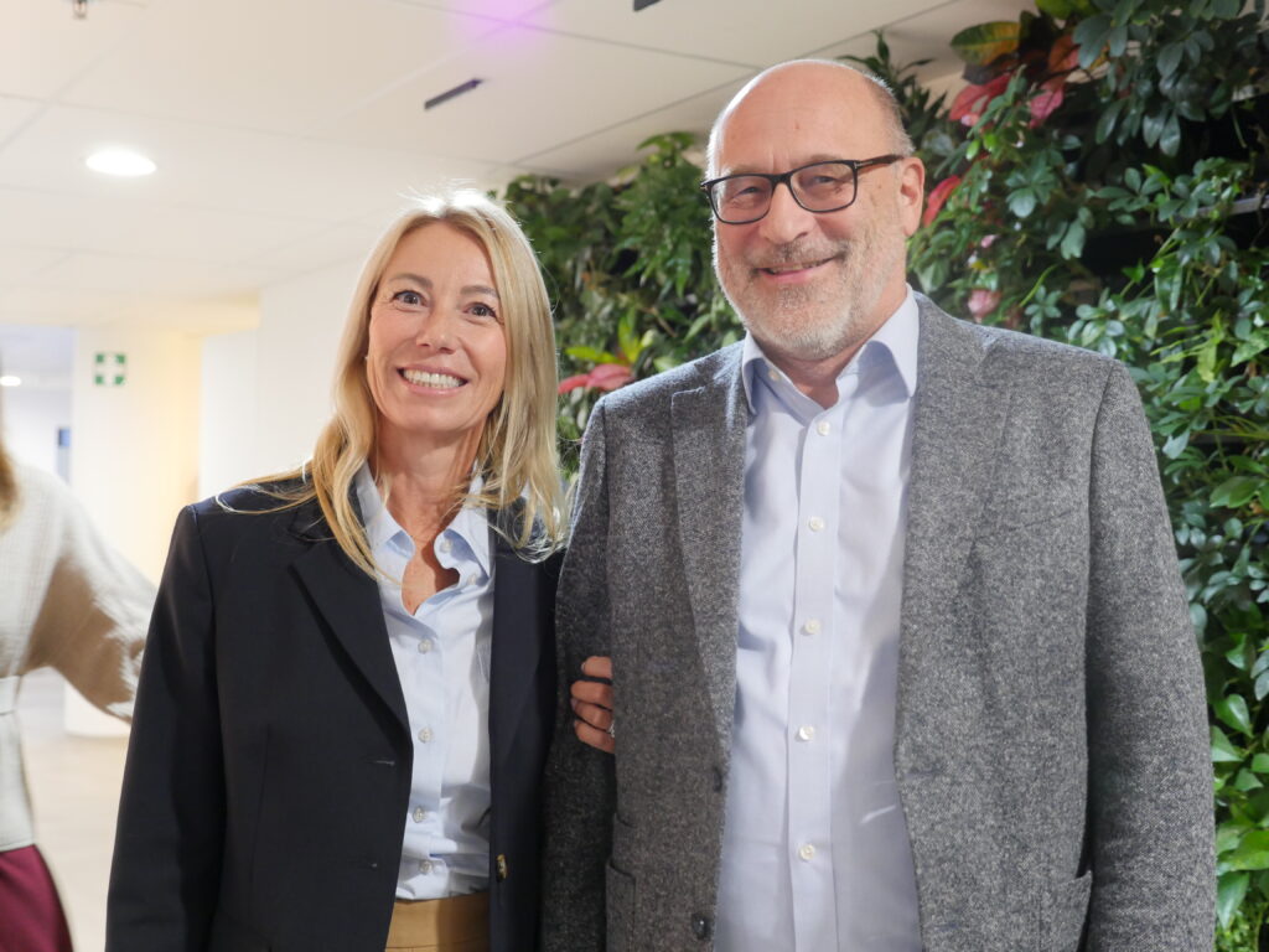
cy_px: 476
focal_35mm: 46
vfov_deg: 31.5
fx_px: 1686
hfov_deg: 41.2
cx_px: 634
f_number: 2.8
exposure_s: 1/60
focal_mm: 23
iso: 1250
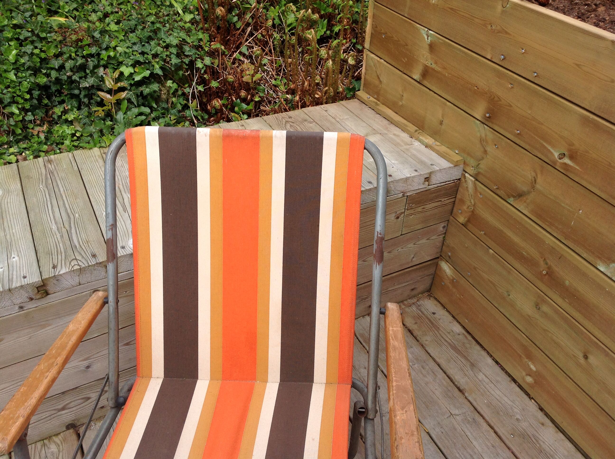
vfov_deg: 40.6
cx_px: 308
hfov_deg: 52.7
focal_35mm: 35
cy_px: 230
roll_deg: -1.0
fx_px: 621
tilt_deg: -36.8
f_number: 2.4
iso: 50
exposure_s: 1/1008
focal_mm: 4.28
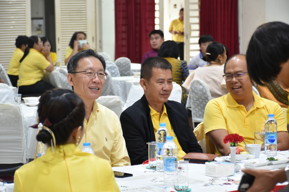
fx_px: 1023
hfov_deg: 16.1
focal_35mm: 128
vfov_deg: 10.8
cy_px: 96
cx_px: 144
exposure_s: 1/25
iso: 800
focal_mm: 85
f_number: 5.3
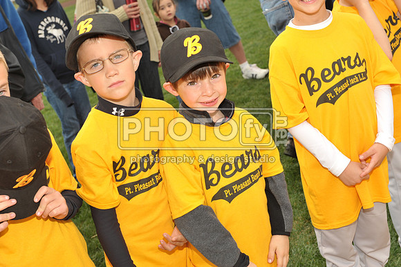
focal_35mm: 62
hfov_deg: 32.4
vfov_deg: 21.9
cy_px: 134
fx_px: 690
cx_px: 200
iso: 400
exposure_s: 1/250
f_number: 8
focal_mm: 62
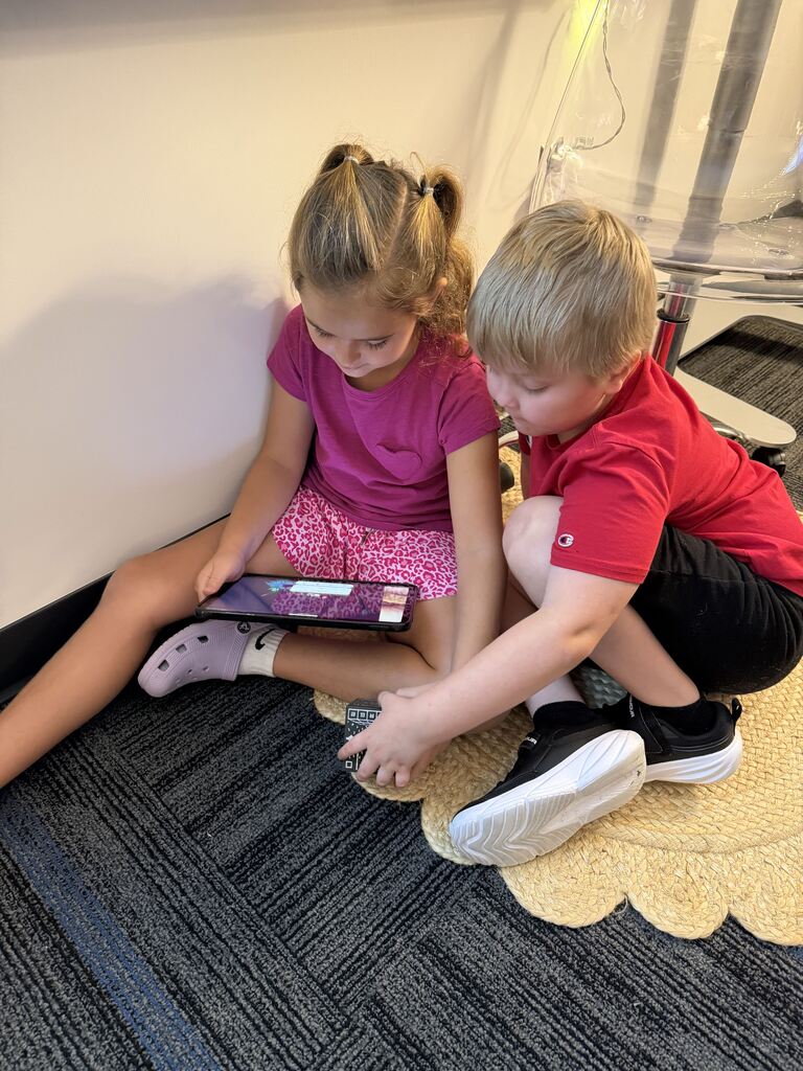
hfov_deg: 56.8
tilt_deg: -38.9
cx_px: 402
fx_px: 742
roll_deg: -2.1
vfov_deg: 71.6
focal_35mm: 24
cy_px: 536
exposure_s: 1/60
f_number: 1.78
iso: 800
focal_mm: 6.76
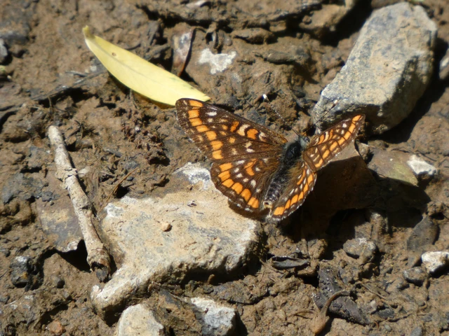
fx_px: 15565
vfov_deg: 1.2
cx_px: 224
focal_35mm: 1200
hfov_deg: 1.7
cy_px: 168
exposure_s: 1/320
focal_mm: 215
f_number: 5.9
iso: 80
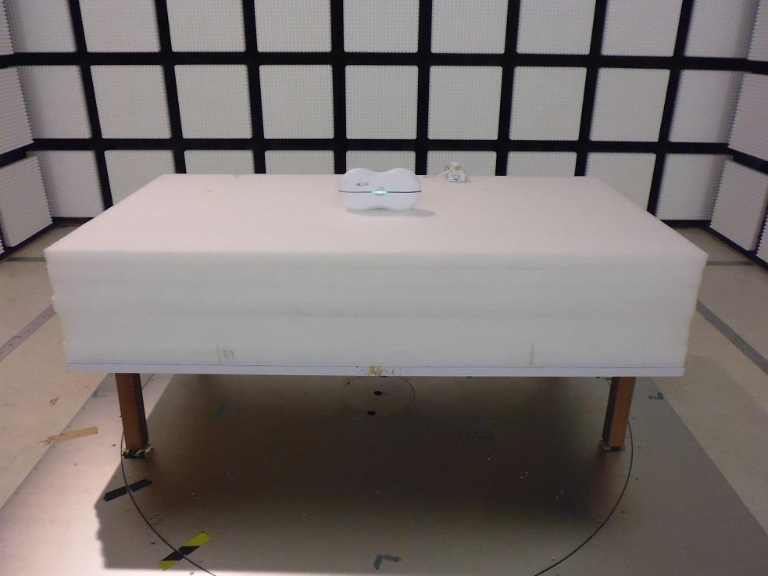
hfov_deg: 69.4
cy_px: 278
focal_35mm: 25
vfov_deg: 54.9
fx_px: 555
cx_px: 385
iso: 400
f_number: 2.8
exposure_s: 1/20
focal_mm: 4.3
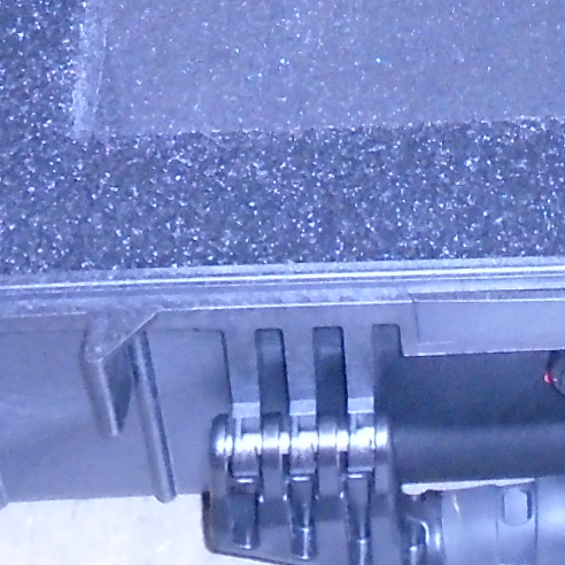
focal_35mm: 121
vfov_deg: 12.9
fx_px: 2234
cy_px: -495
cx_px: 670
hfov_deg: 14.0
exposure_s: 1/30
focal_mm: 4.6
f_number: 3.2
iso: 500
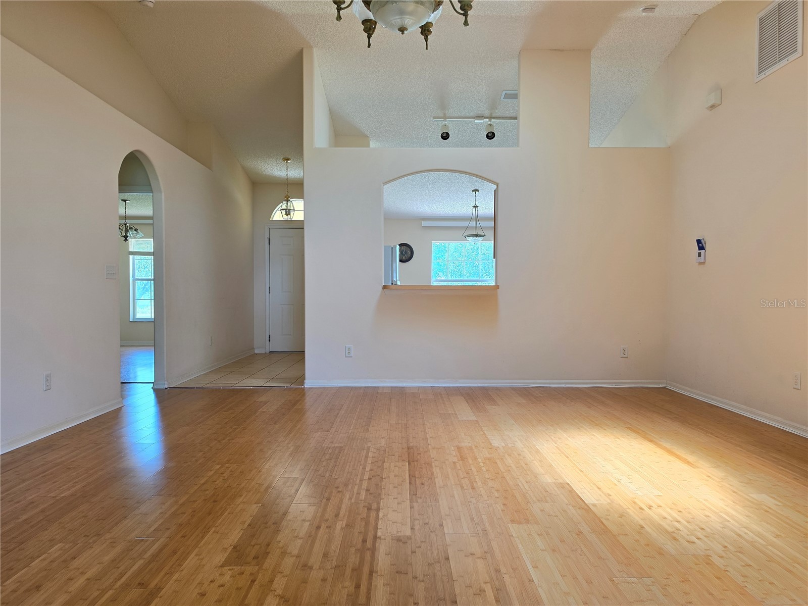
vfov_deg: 58.9
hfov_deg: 73.9
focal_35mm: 23
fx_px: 537
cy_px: 303
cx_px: 404
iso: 100
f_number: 1.4
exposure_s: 1/180
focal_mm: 6.5
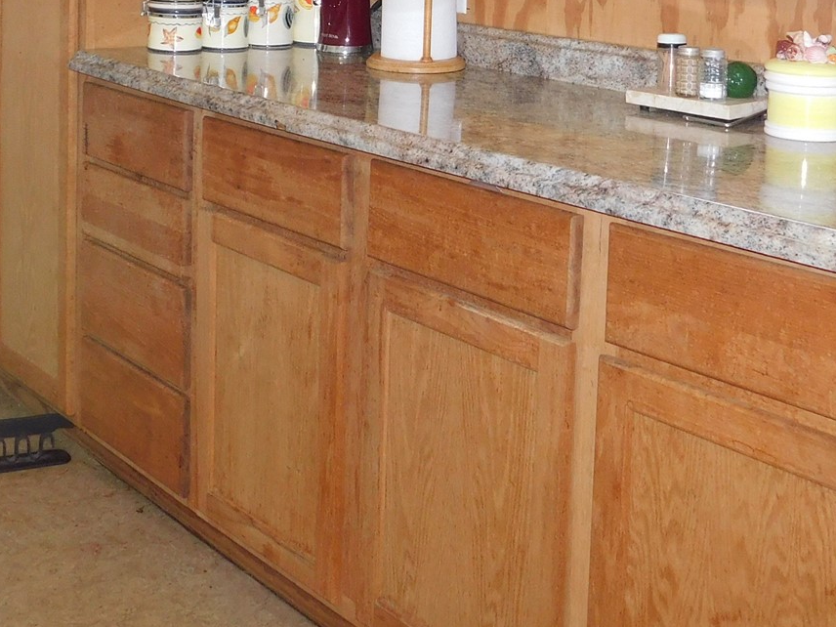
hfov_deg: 34.9
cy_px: -12
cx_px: 387
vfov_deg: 25.2
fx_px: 1328
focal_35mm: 55
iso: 200
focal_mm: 4
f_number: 3
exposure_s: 1/30
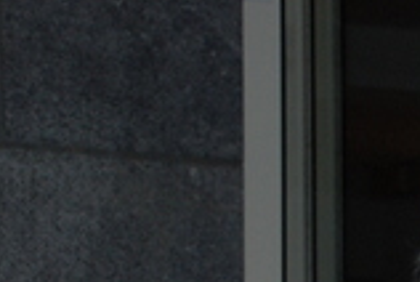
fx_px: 2560
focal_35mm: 219
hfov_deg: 9.0
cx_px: 734
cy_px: 559
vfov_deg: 6.1
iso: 320
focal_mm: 32
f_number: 5.6
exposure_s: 1/60
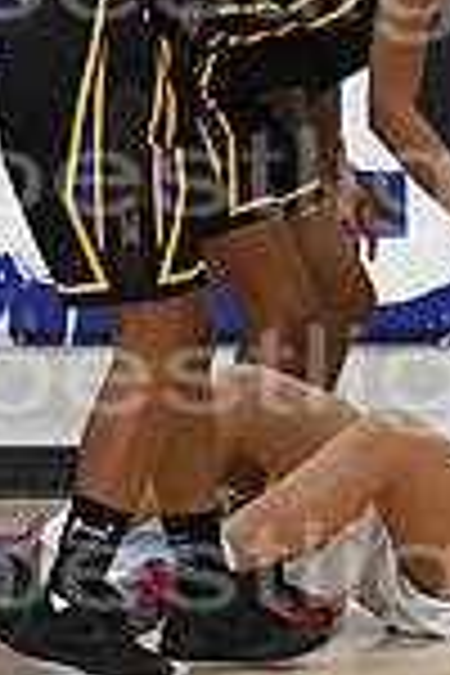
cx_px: 562
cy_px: 479
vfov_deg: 2.4
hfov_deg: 1.6
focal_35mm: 842
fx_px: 15785
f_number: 4
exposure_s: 1/640
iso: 5000
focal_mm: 145
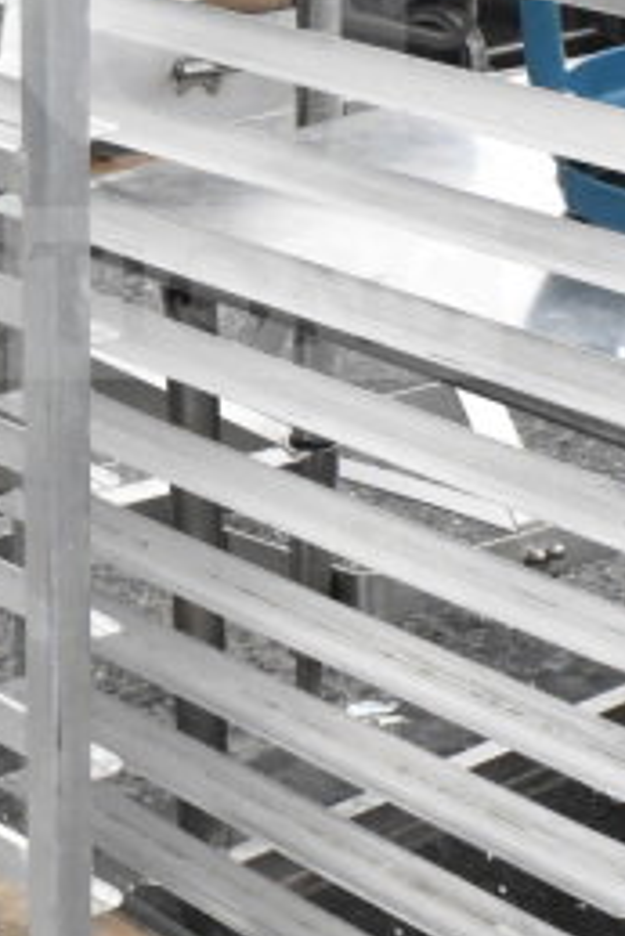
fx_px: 3303
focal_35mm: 127
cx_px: 94
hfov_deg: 10.8
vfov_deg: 15.9
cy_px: 92
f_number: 14
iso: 6400
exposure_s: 1/800
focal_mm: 24
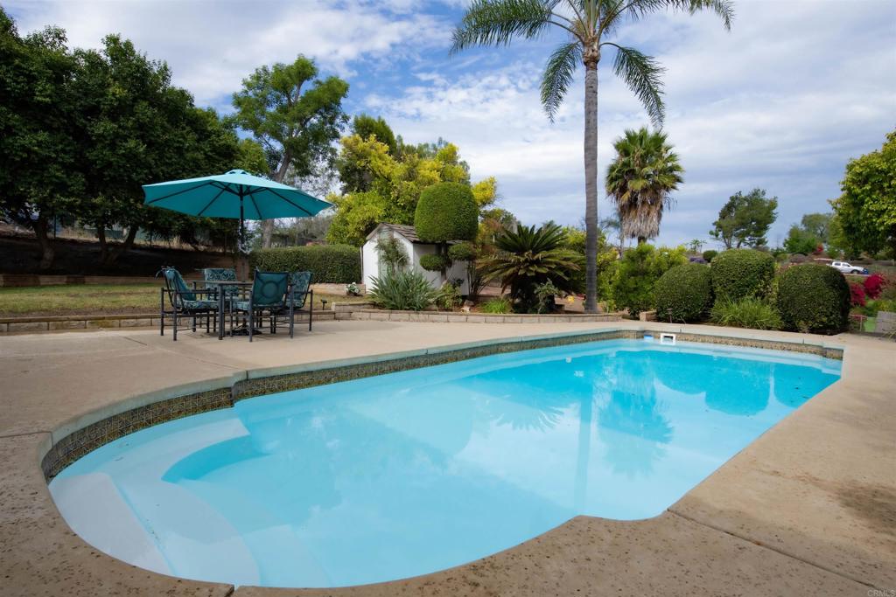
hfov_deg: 90.0
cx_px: 448
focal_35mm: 18
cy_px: 298
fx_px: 448
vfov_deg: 67.4
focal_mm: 18
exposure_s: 1/250
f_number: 14
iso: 500
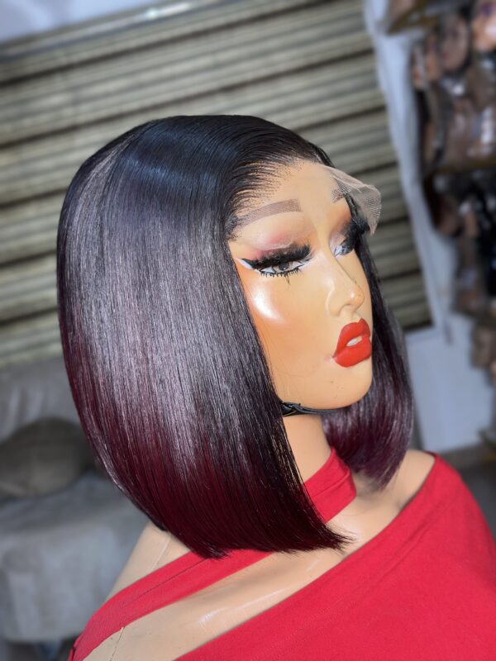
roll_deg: +14.6
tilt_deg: -7.4
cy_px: 330
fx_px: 917
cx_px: 248
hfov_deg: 30.3
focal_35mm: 48
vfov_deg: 39.7
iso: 64
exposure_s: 1/104
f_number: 1.78
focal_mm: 6.86
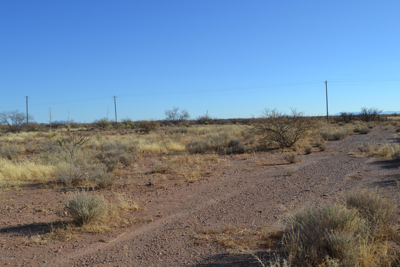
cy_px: 134
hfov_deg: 57.2
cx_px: 200
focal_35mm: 33
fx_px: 367
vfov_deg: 40.0
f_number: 8
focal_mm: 22
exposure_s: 1/250
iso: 100
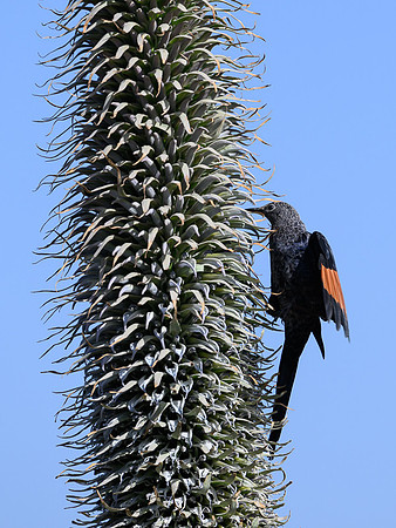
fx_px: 16978
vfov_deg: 1.8
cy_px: 231
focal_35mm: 1114
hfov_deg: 1.3
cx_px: 274
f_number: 5
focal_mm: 560
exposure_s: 1/2000
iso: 200
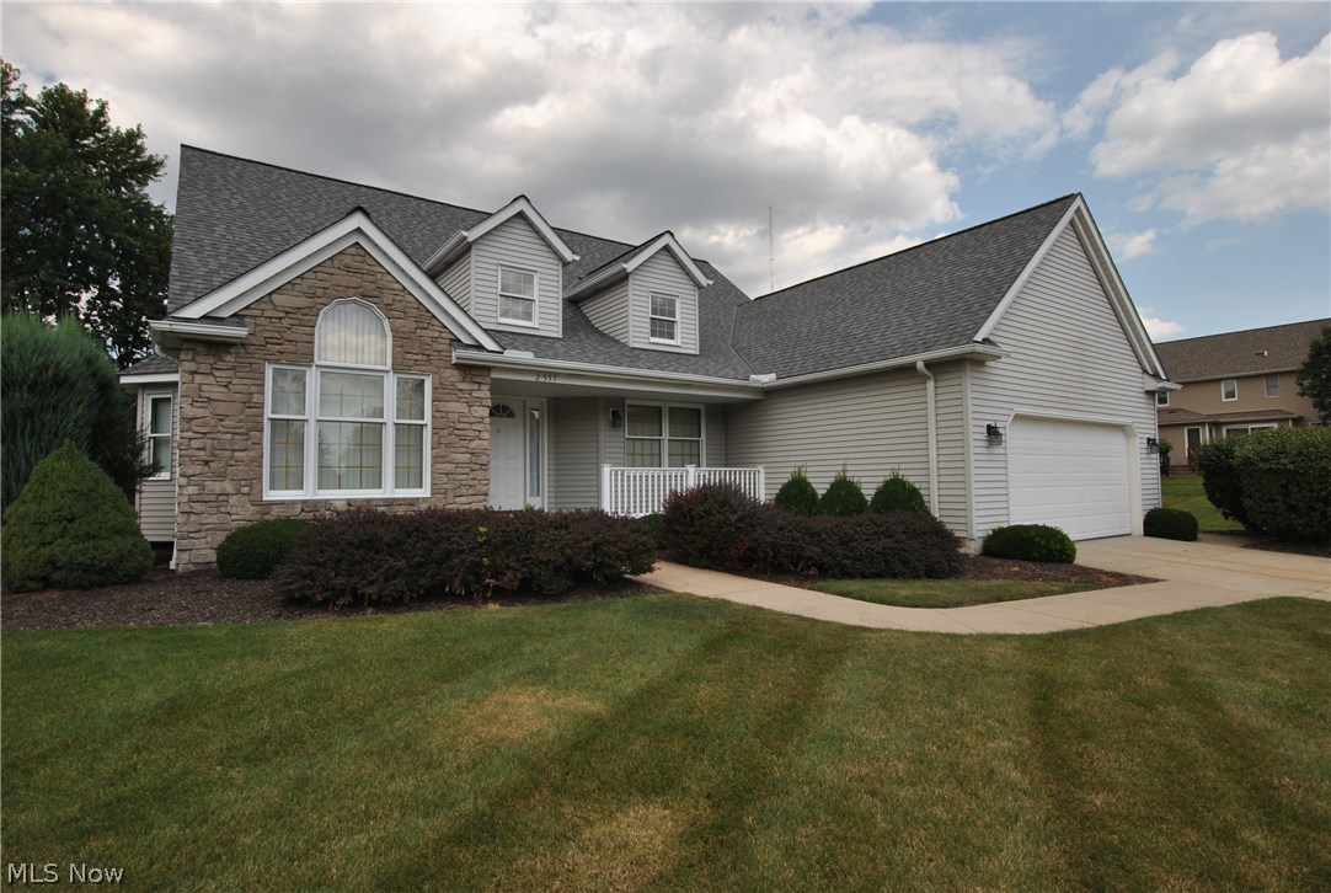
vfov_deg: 67.6
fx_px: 667
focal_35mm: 18
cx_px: 666
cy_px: 446
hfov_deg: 89.9
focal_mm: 12
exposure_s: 1/200
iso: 100
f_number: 9
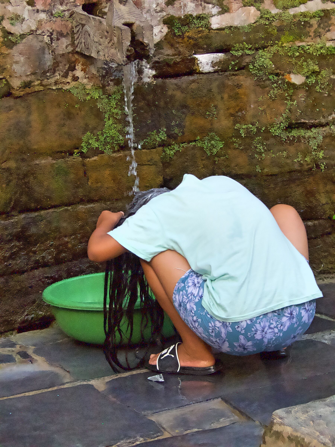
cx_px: 168
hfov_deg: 12.3
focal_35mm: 120
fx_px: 1548
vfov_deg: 16.4
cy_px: 224
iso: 800
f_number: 5.1
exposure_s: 1/250
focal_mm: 21.5
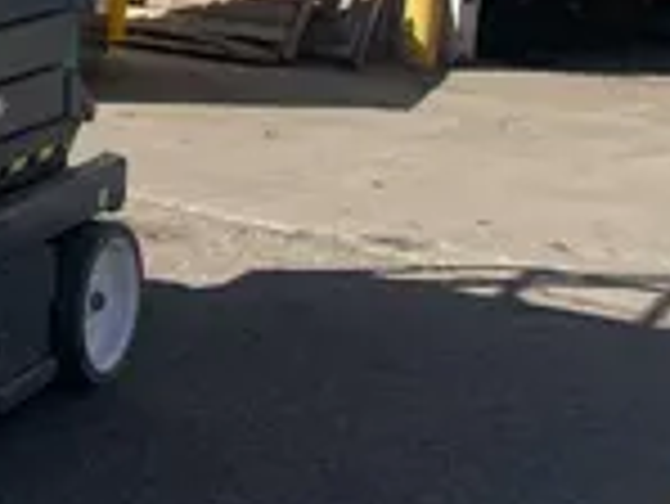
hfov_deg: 17.8
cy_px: -20
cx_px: -391
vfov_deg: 15.1
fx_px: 1860
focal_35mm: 96
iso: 32
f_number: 1.6
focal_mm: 4.2
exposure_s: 1/4831
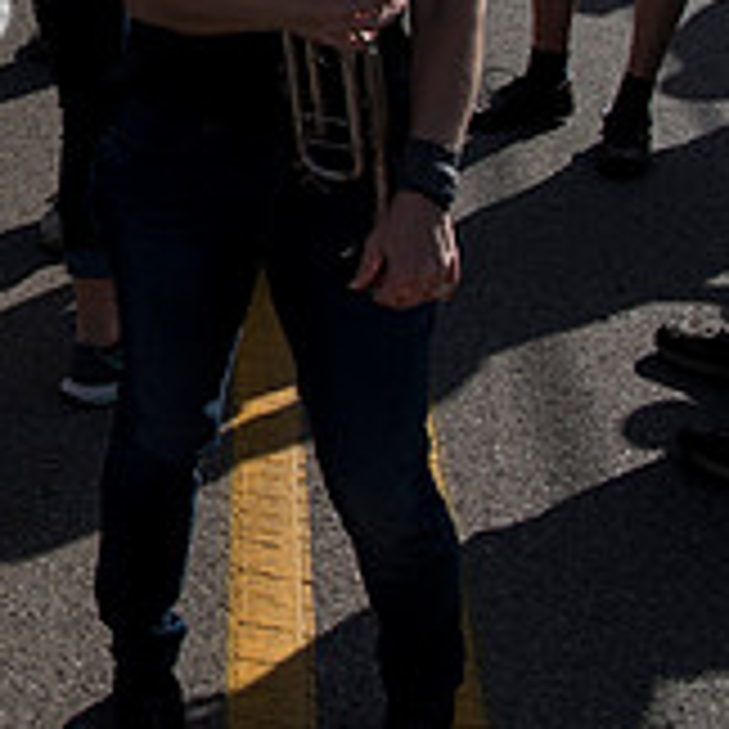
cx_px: -328
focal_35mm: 73
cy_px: -47
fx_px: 1739
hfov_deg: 20.6
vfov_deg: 22.5
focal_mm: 24
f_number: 4.5
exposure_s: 1/3200
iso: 250
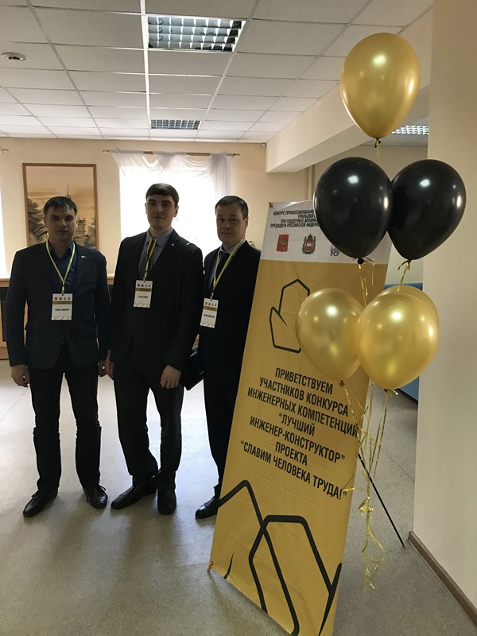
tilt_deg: -6.3
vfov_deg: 63.4
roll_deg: +1.7
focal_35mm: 28
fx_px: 514
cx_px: 238
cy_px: 318
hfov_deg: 49.7
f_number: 1.8
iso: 32
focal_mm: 3.99
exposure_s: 1/33
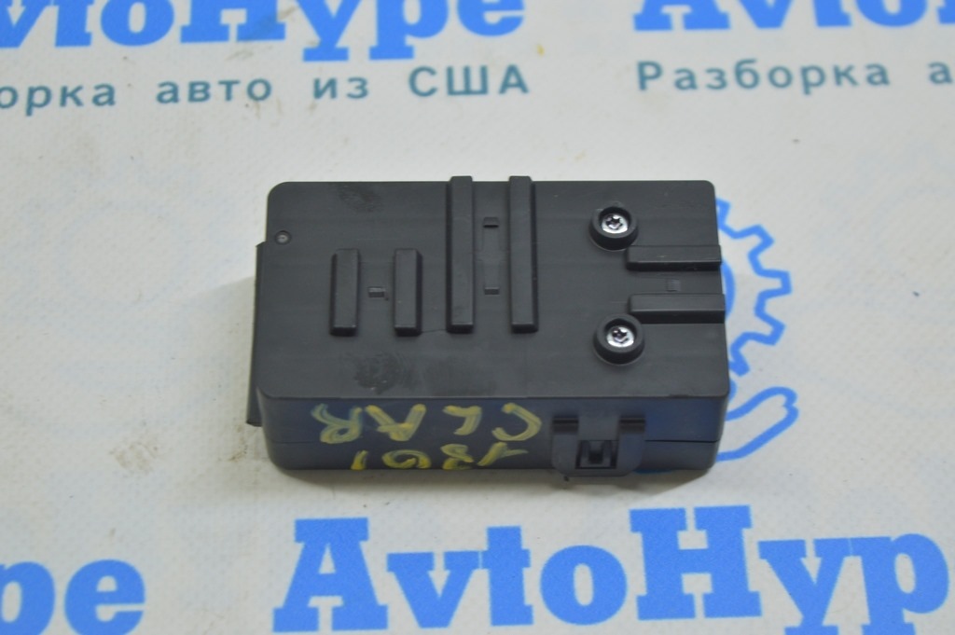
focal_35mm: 82
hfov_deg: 24.6
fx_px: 2187
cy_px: 318
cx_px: 478
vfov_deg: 16.5
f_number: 5.6
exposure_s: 1/25
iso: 400
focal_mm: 55
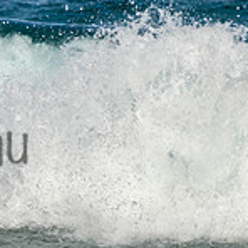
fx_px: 21601
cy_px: 125
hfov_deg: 0.7
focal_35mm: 2665
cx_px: -149
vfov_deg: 0.7
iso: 640
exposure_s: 1/1600
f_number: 11
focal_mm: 800
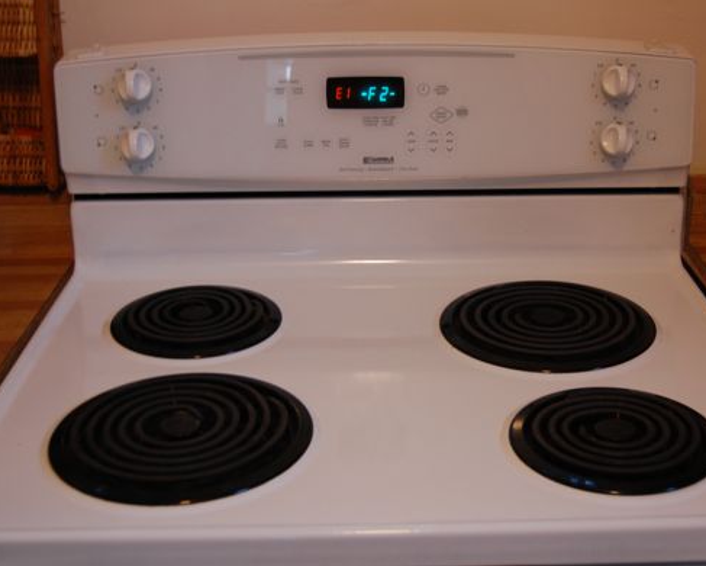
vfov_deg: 29.2
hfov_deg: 36.0
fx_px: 1087
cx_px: 383
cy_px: 278
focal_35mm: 52
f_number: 4.2
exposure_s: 1/13
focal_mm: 30
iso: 800
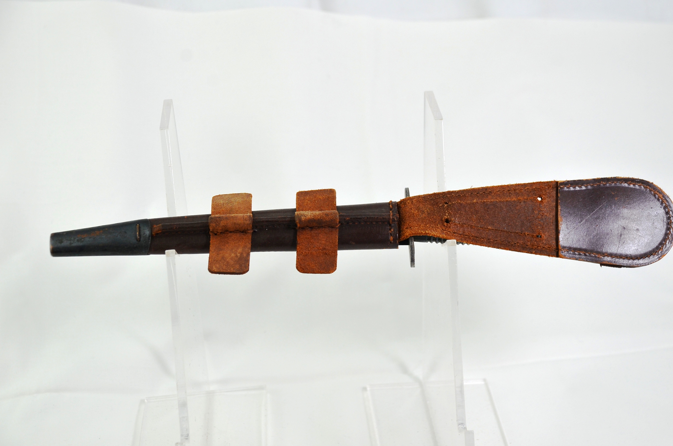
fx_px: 1623
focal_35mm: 87
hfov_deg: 23.4
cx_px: 336
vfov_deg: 15.6
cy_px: 223
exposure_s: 1/250
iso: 400
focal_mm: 58
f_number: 5
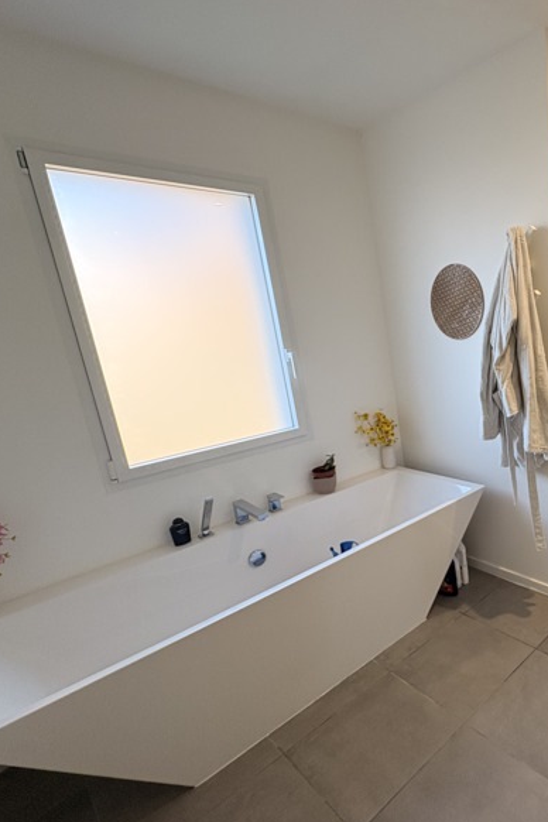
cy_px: 418
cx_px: 513
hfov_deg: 52.7
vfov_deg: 84.0
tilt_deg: -12.2
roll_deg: +5.1
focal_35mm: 20
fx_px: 457
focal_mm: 2.22
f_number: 2.2
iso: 160
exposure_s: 1/100
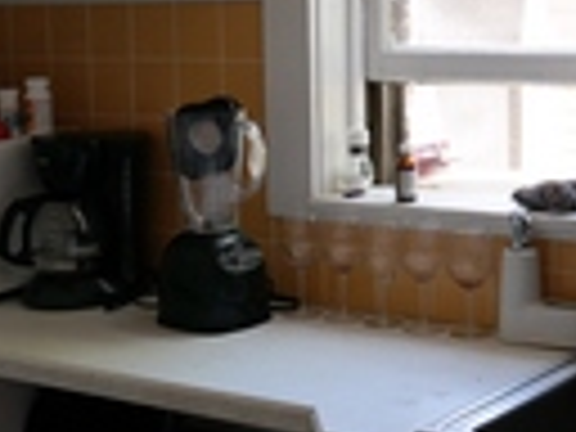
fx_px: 1348
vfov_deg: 18.2
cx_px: 189
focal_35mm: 81
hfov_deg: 24.0
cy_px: 272
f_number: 3.5
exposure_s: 1/40
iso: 800
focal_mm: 18
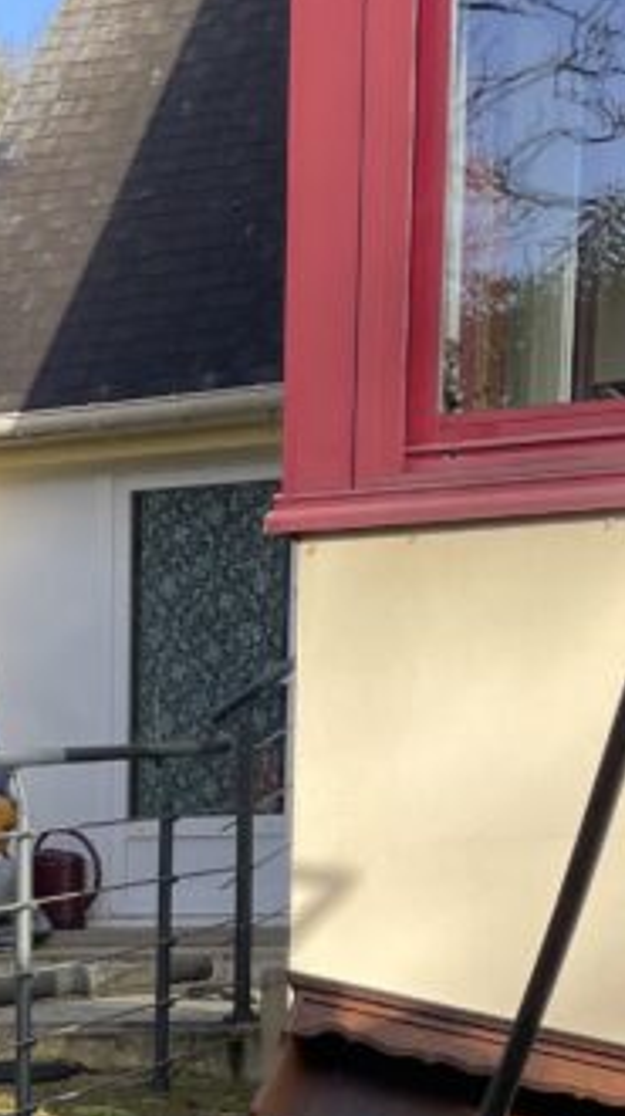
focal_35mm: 88
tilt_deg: -14.3
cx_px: -20
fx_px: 2599
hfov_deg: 13.5
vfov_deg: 21.6
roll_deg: +1.0
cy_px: 1491
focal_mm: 4.2
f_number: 1.6
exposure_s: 1/903
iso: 32
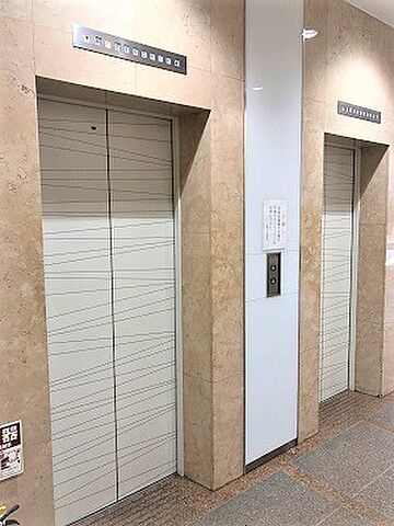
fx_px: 425
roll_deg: +1.3
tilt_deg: -5.2
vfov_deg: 63.4
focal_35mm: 28
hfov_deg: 49.7
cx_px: 197
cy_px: 263
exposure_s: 1/30
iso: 25
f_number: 1.8
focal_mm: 3.99
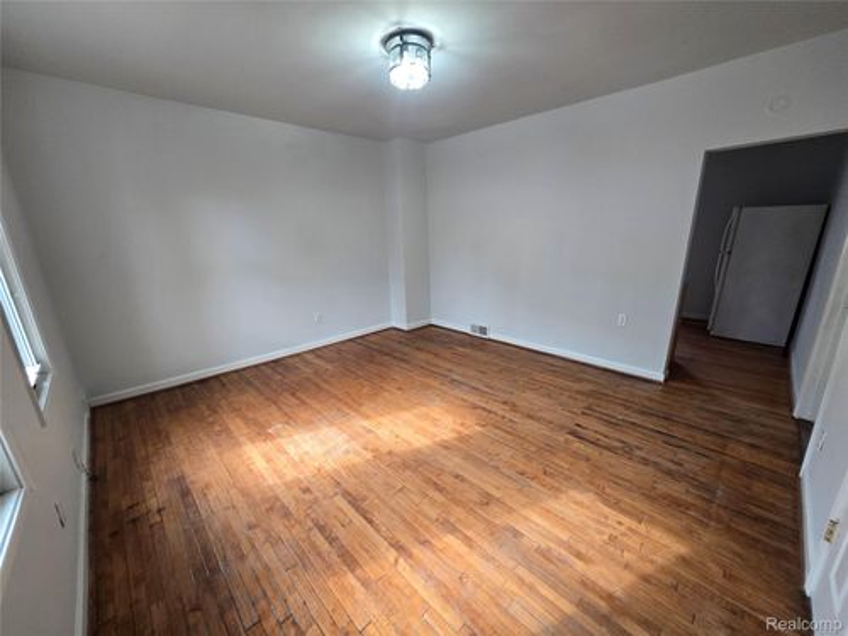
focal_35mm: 13
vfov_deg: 89.9
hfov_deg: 106.2
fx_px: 318
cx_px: 424
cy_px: 318
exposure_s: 1/60
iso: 80
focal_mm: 1.7
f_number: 2.2
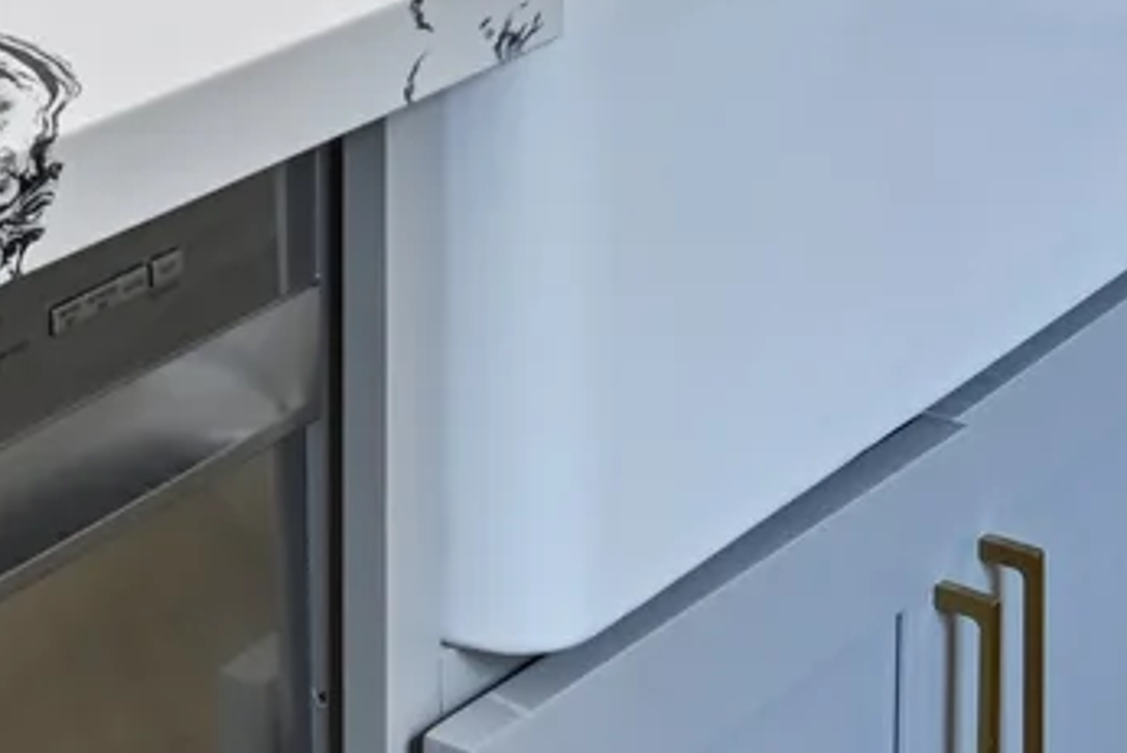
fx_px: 3804
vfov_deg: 10.1
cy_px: -968
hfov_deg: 15.4
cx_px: -629
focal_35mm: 121
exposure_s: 1/25
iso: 400
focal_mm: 17.5
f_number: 8
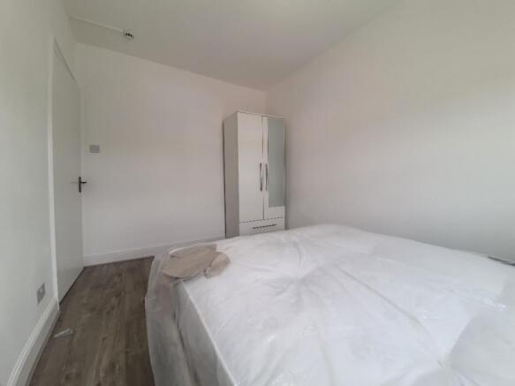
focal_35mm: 13
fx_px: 193
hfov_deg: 106.2
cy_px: 193
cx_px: 258
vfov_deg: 89.9
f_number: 2.2
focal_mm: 1.8
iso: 64
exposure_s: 1/100
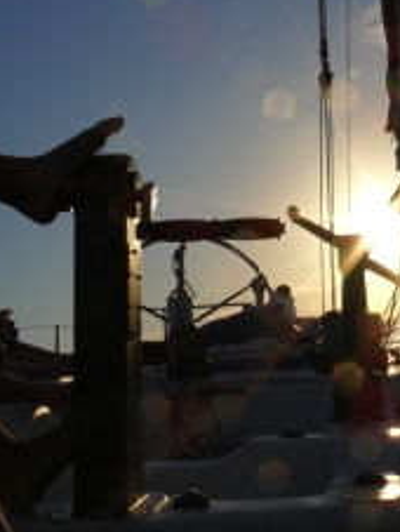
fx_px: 1046
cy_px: 167
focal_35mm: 68
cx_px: 475
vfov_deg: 28.3
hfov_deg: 20.3
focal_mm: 7.4
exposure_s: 1/800
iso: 100
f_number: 8
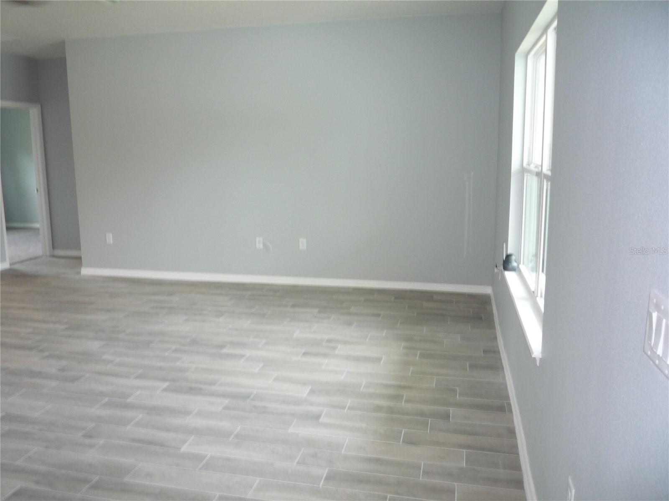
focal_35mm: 30
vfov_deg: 46.8
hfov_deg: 60.0
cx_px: 334
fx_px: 580
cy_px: 250
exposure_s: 1/30
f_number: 3.3
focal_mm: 5.2
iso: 160
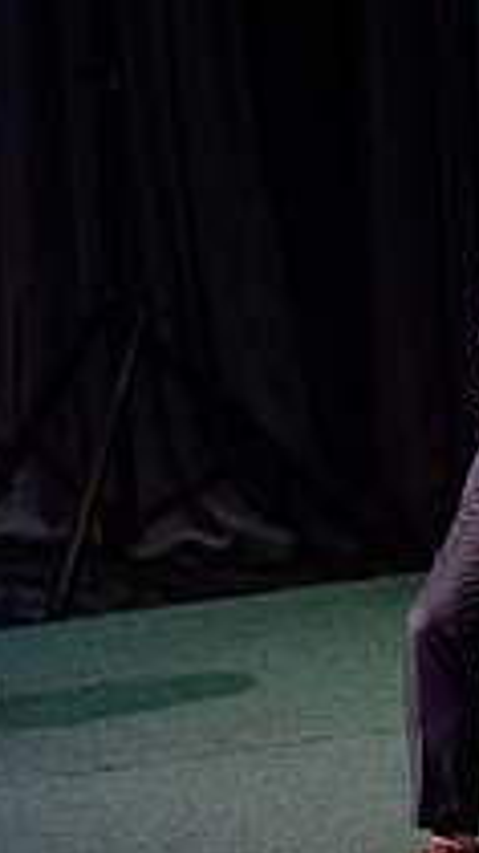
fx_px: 14802
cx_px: 397
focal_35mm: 655
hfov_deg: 1.9
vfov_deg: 3.3
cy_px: 513
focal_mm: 200
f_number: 2.8
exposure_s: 1/250
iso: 1250
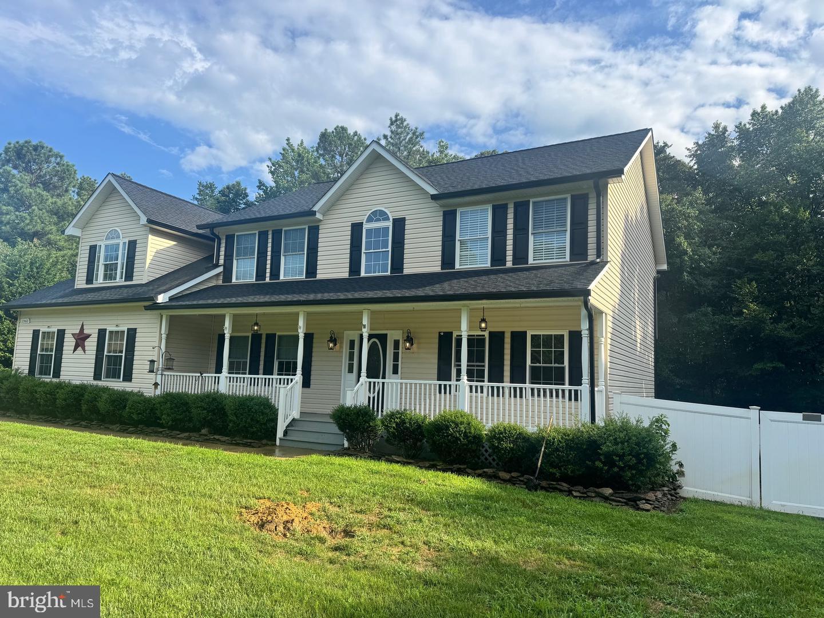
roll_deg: -1.6
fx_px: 571
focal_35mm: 24
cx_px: 412
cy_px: 309
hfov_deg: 71.6
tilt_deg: +6.3
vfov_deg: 56.8
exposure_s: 1/2959
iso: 80
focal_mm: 6.76
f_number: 1.78
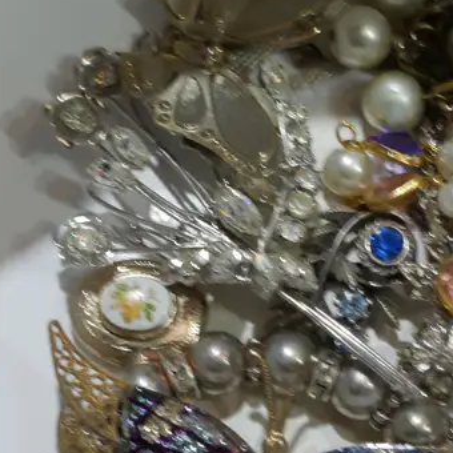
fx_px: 1969
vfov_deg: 13.1
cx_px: 497
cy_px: 291
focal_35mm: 133
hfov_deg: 12.9
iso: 320
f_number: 6.3
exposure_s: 1/60
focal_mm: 25
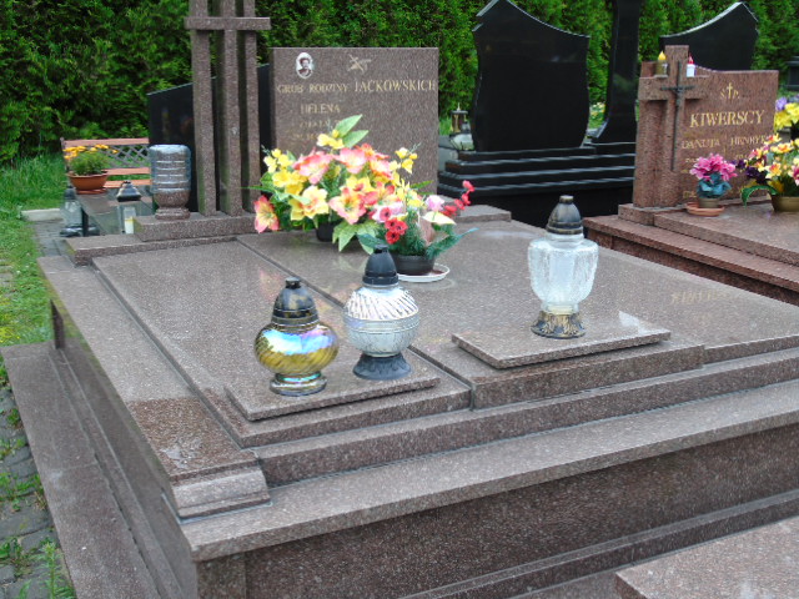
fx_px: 923
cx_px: 400
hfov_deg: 46.8
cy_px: 300
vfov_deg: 36.0
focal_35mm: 40
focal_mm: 7.1
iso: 80
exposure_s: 1/80
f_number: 3.9
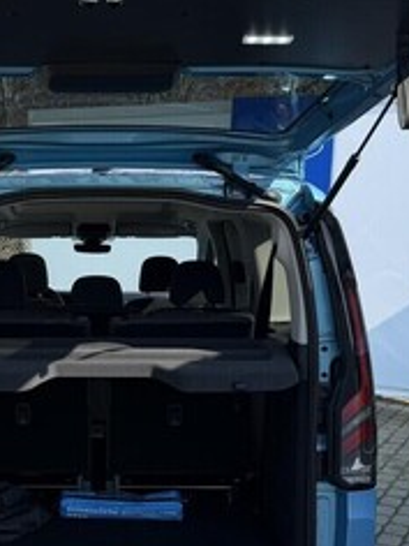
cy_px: 327
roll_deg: -0.5
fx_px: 882
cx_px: 76
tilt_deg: -7.9
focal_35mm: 56
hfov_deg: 25.6
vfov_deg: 34.2
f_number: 1.78
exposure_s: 1/2169
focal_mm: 6.76
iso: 80
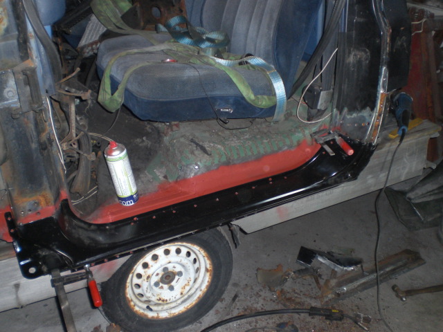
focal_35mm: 38
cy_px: 166
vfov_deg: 37.7
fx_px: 486
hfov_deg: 49.0
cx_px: 222
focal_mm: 6.3
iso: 200
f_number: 3.1
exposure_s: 1/60
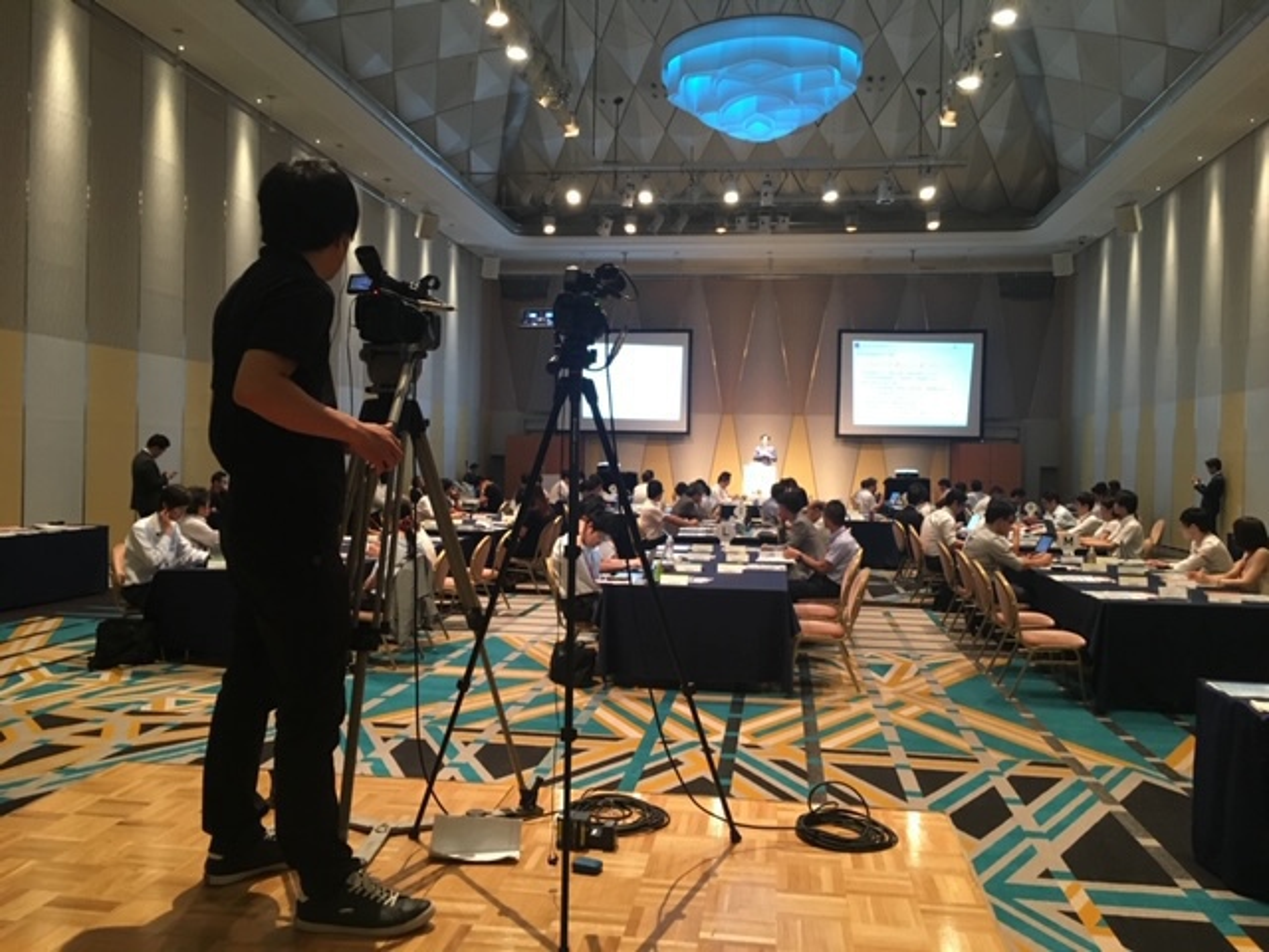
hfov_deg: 61.7
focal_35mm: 29
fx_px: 1063
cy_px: 476
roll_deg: -1.1
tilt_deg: -0.4
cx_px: 634
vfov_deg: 48.2
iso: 200
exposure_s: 1/17
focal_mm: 4.15
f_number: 2.2
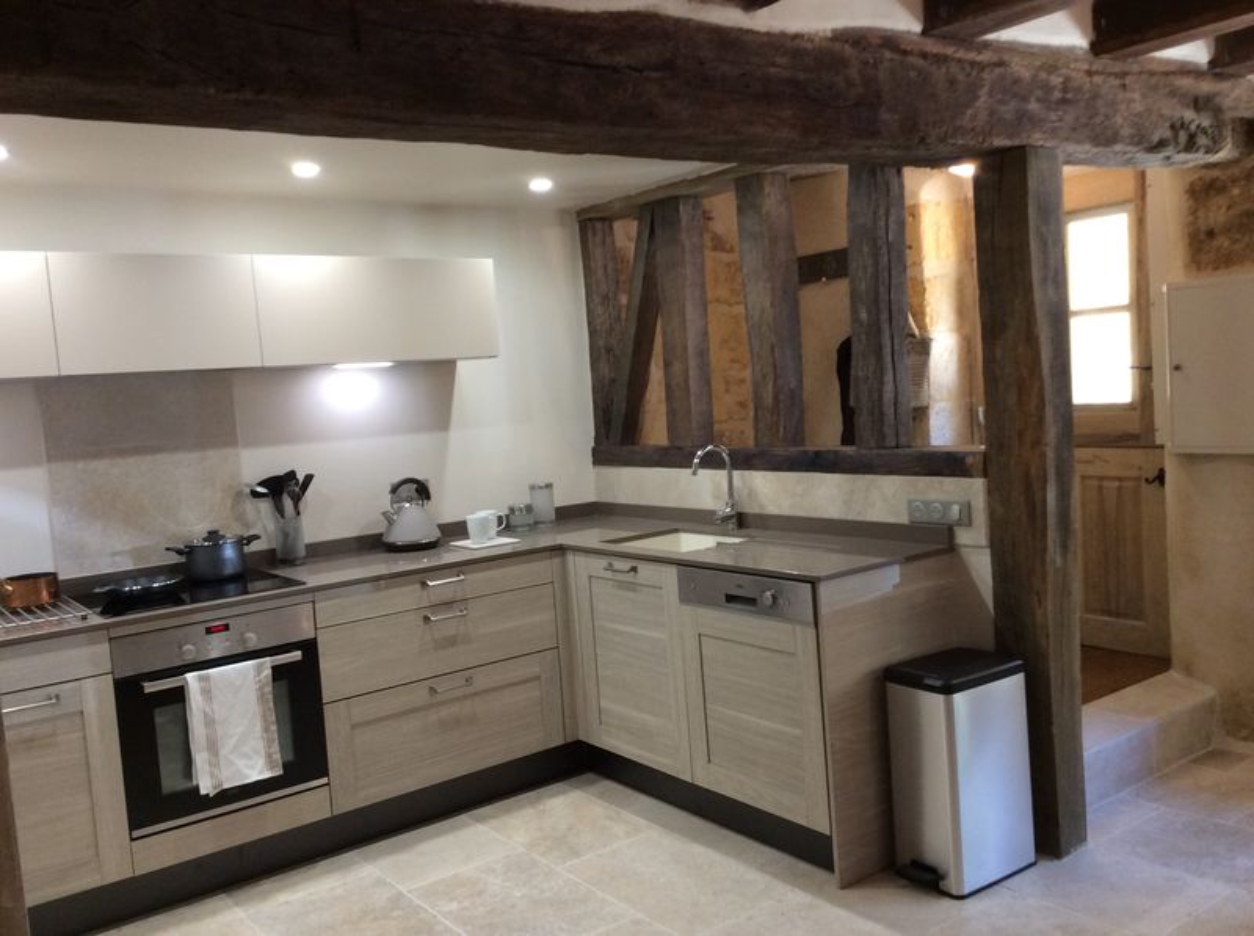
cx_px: 627
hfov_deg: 56.9
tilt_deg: -5.0
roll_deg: +4.2
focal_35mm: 32
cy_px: 468
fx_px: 1157
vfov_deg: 44.0
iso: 80
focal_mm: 3.3
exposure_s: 1/25
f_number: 2.4
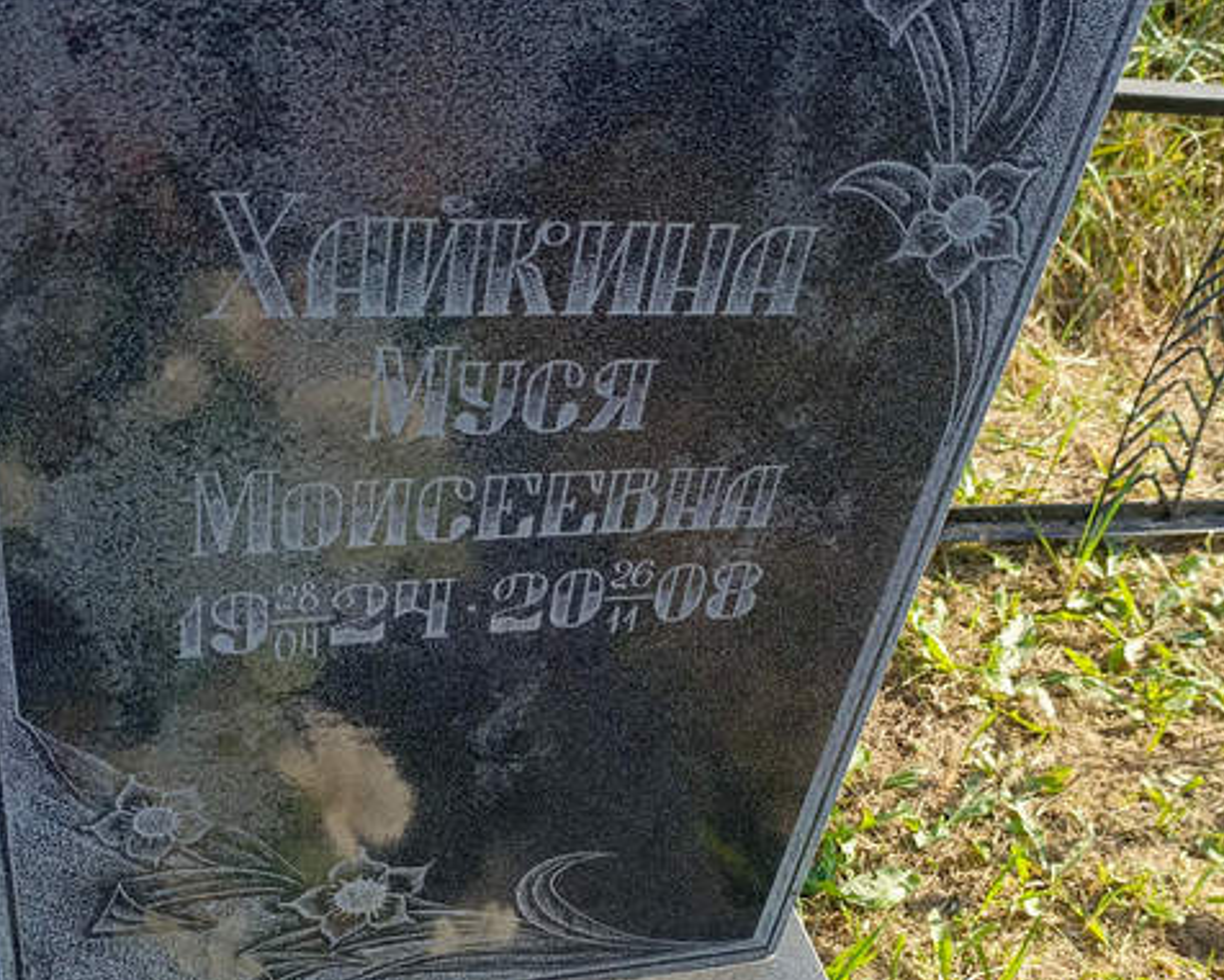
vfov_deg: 36.2
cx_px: 589
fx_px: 1486
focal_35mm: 41
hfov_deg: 44.8
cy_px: 638
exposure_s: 1/327
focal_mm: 4.76
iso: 112
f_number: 1.69
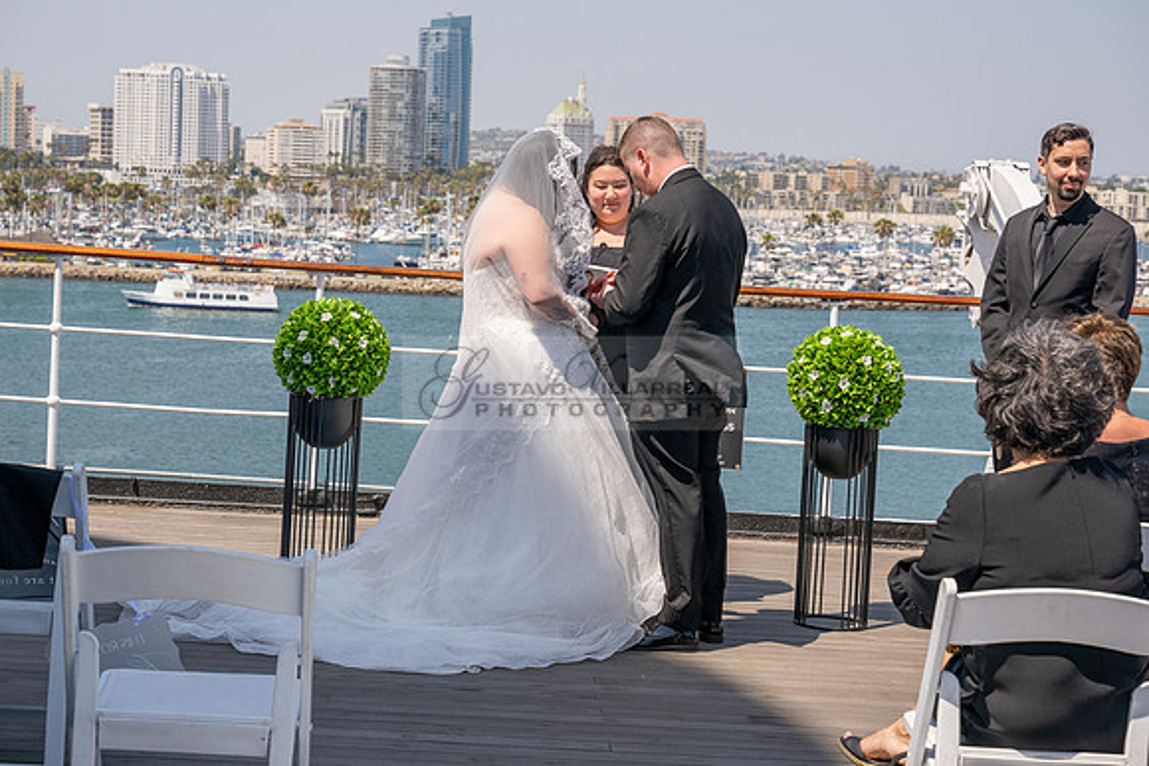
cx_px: 574
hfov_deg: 28.8
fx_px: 2235
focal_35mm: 70
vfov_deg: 19.5
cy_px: 383
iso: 200
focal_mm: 70
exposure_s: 1/800
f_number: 8
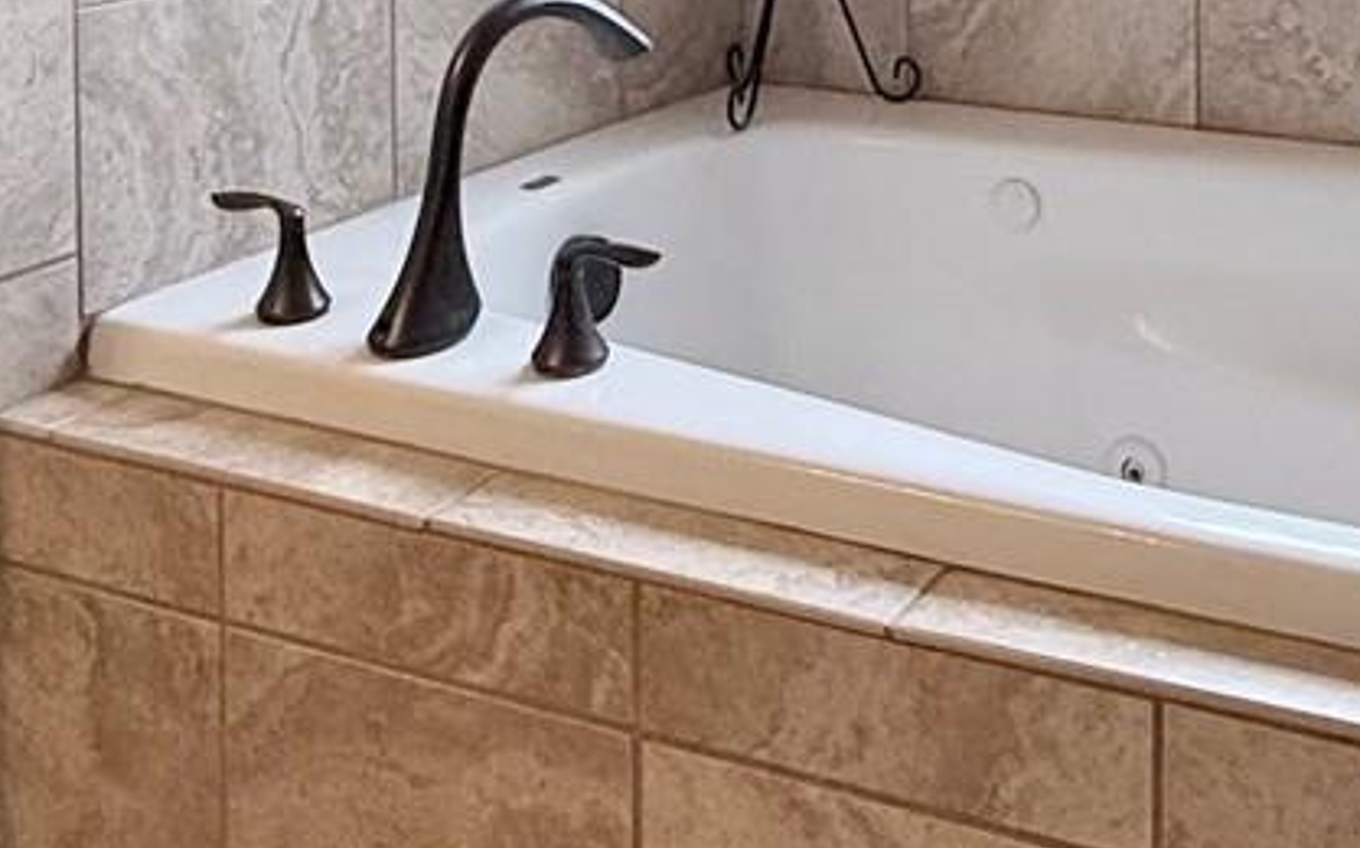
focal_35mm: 57
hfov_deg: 34.8
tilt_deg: -0.7
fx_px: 2111
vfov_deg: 20.2
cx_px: 1040
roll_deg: +0.3
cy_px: -339
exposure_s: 1/120
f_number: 2.2
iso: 80
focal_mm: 2.22
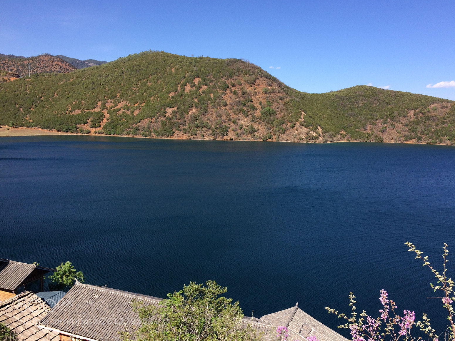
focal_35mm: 30
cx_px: 235
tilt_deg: -5.1
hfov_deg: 60.0
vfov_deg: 46.8
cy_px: 168
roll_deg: -1.5
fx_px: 394
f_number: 2.2
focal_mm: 4.15
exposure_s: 1/1368
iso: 32
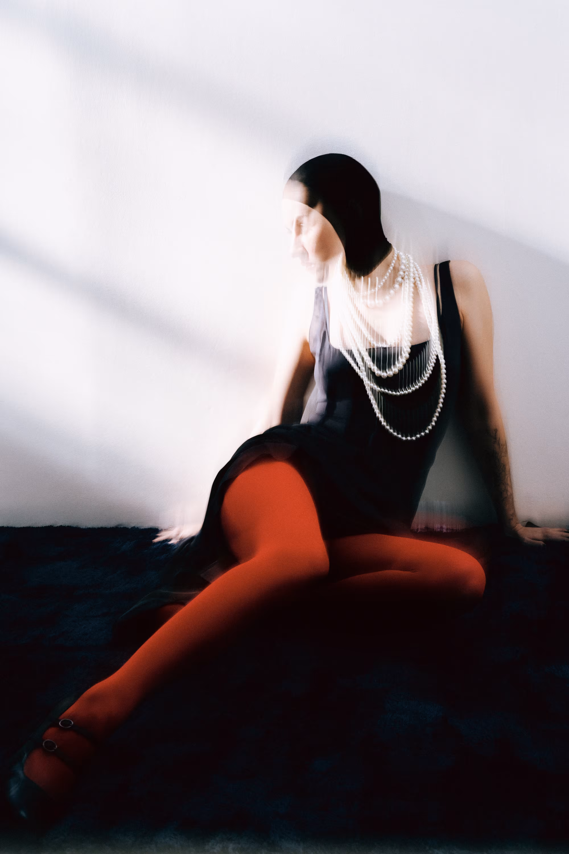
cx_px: 284
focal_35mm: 50
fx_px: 1185
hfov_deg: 27.0
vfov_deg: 39.6
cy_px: 427
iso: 50
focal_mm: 50
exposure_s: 1/8
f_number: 8
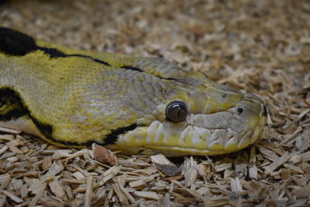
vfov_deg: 17.5
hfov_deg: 26.0
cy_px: 104
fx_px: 672
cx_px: 155
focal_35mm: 78
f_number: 5.6
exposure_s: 1/320
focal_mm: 52
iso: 3200
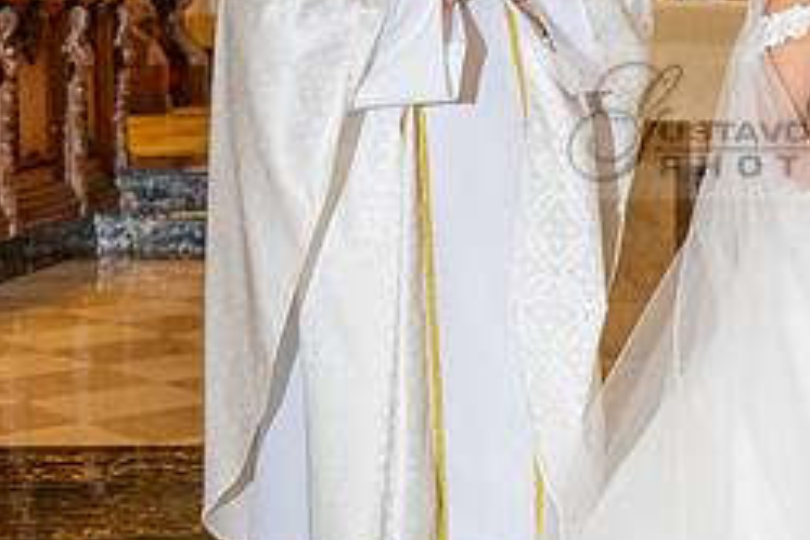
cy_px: 150
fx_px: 2025
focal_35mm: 90
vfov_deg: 15.1
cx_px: 917
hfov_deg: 21.3
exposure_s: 1/160
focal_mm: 35
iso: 1000
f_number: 3.2
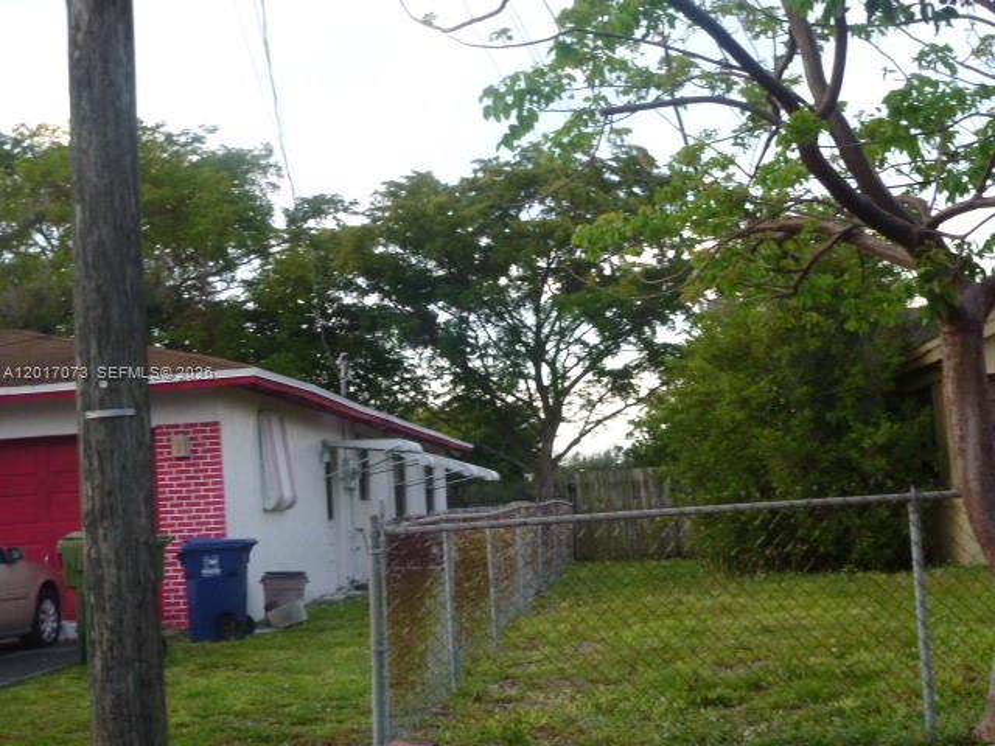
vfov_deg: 28.0
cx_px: 498
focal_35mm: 52
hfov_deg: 36.8
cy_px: 373
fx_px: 1495
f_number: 4.3
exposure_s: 1/80
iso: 320
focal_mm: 9.4
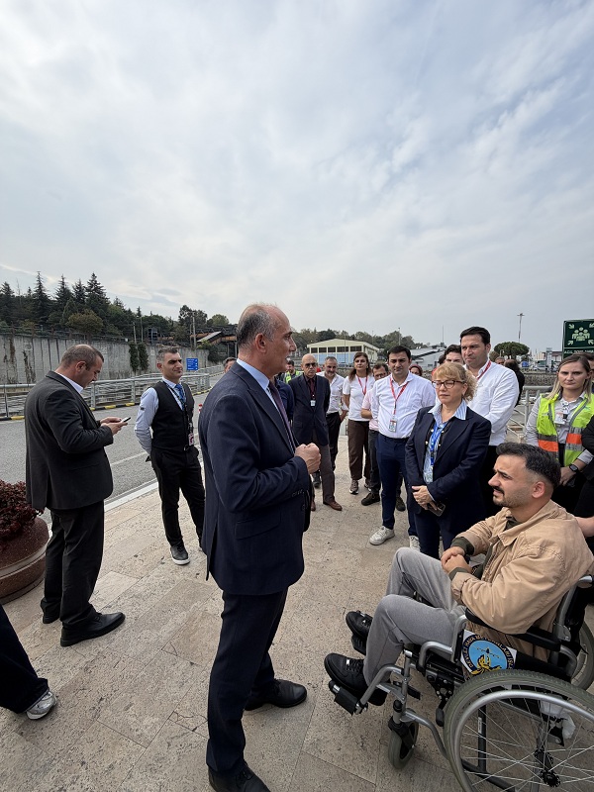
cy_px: 396
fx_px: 320
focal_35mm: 14
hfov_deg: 85.7
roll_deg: +2.3
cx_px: 297
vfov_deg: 102.1
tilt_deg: -3.8
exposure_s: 1/770
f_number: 2.2
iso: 32
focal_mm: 2.22
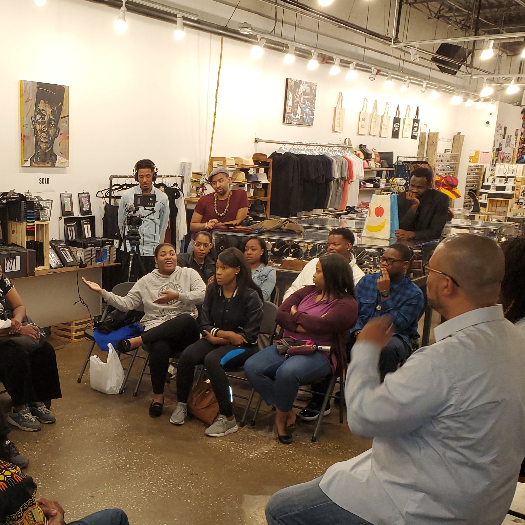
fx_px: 704
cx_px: 128
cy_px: 336
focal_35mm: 41
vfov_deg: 40.6
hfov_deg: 39.7
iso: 160
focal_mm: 4.3
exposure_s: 1/24
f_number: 2.4
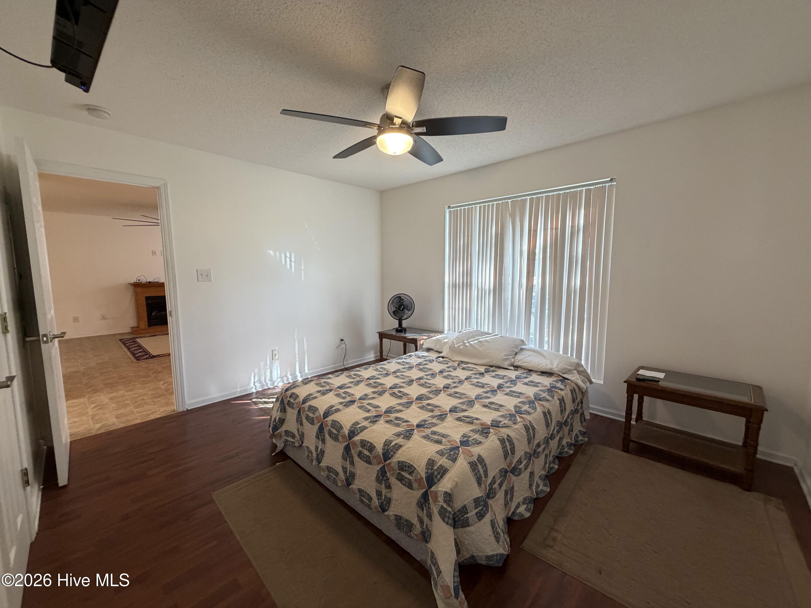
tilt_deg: -6.9
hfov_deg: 102.1
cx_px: 406
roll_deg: +0.8
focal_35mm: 14
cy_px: 304
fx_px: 328
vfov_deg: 85.7
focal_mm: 2.22
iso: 250
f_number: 2.2
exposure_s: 1/120
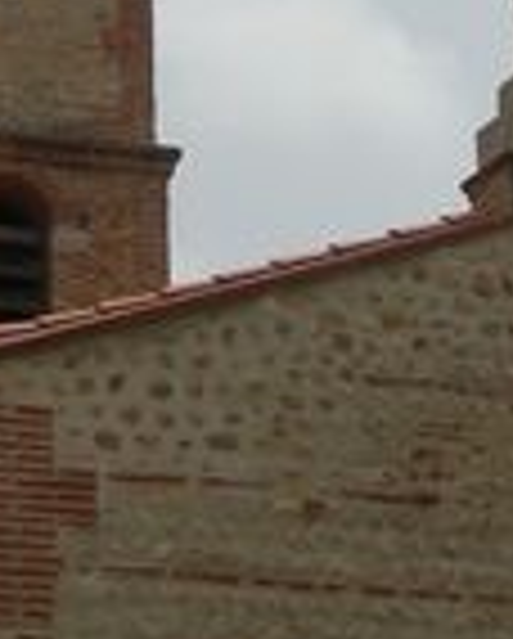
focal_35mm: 167
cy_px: -27
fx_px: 3163
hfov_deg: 9.3
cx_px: 238
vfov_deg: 11.4
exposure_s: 1/1269
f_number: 4.8
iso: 50
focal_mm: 7.8
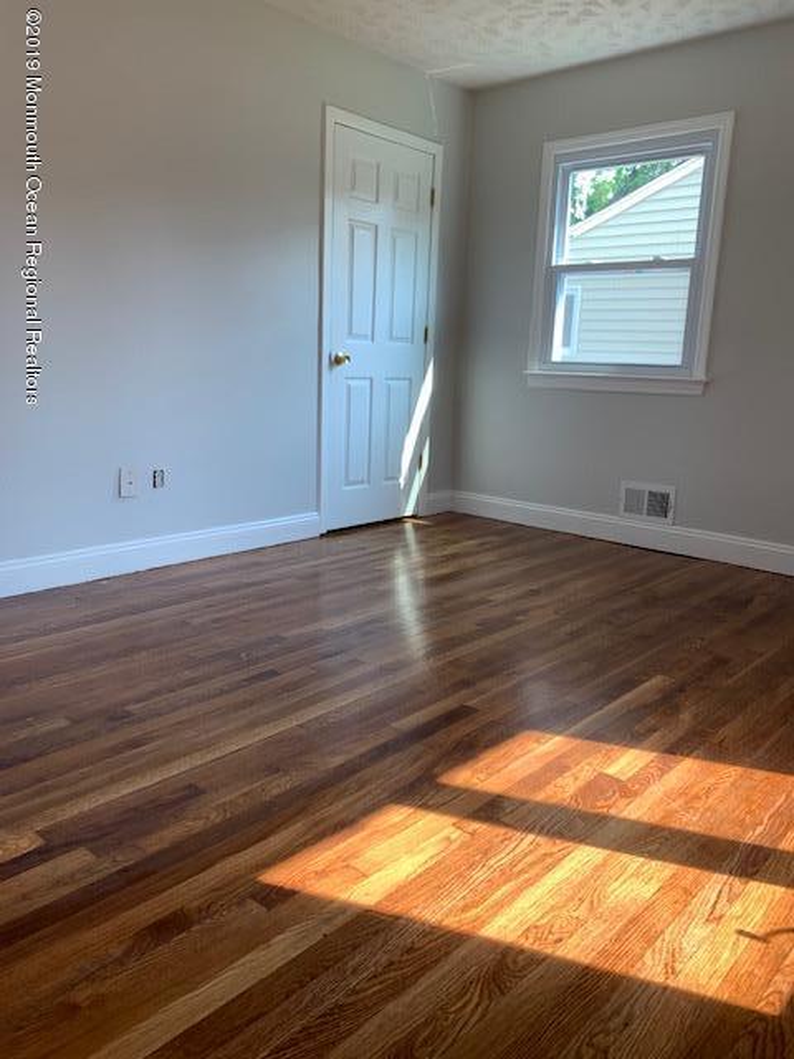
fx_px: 795
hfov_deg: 53.1
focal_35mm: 26
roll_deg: -1.4
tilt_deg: -11.0
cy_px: 530
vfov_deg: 67.3
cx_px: 397
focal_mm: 4.25
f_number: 1.8
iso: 32
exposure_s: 1/120
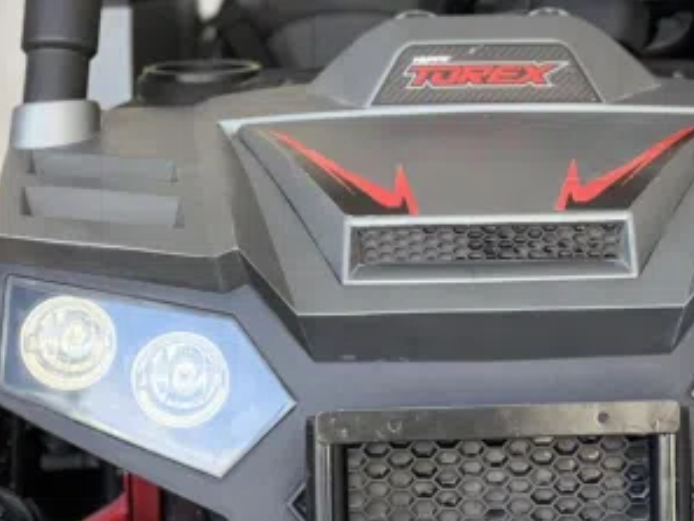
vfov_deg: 8.9
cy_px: 93
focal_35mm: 166
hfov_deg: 11.9
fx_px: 3329
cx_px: 474
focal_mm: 9
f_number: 2.8
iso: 125
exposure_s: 1/121
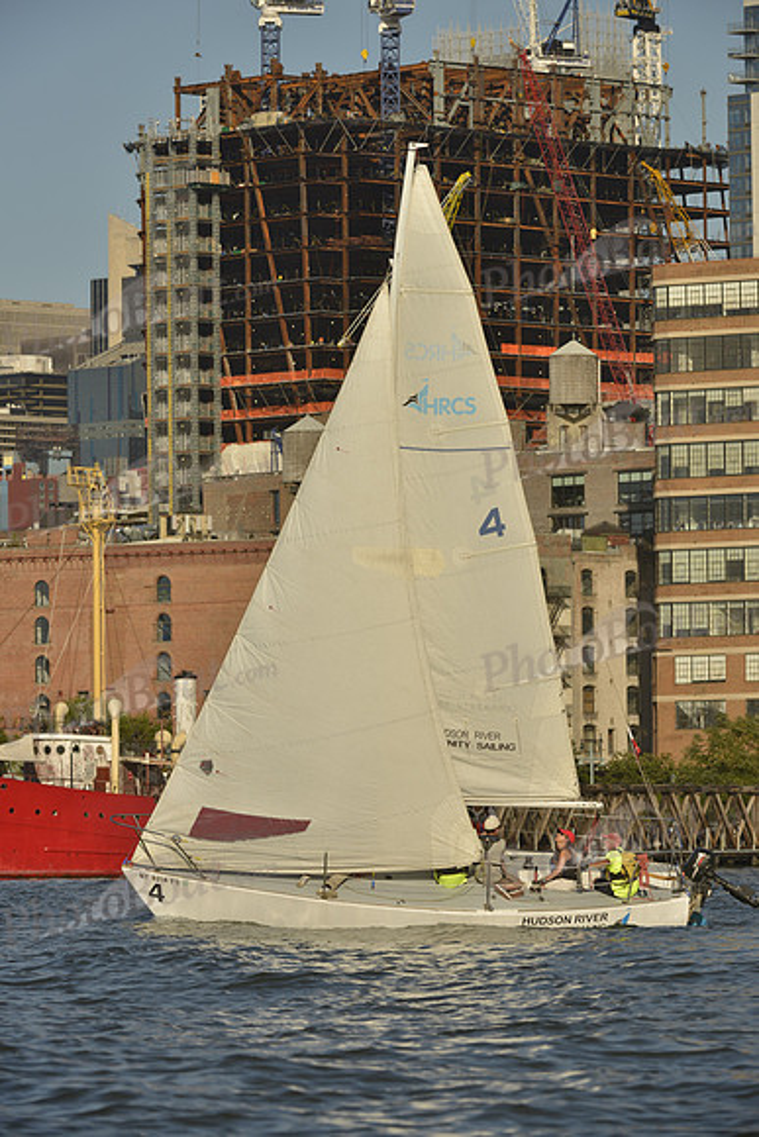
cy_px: 568
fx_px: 6321
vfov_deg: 10.3
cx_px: 380
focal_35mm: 200
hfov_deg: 6.9
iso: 200
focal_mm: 200
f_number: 10
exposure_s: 1/1000
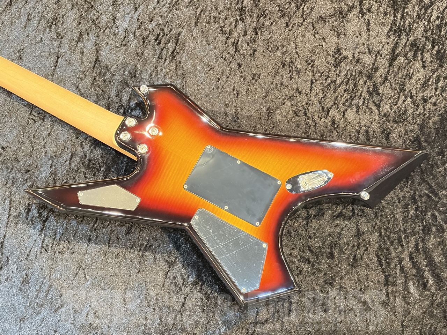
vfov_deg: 28.0
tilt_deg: -71.5
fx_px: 671
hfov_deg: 36.8
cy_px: 168
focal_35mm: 52
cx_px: 224
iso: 320
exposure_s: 1/24
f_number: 1.6
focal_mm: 5.96
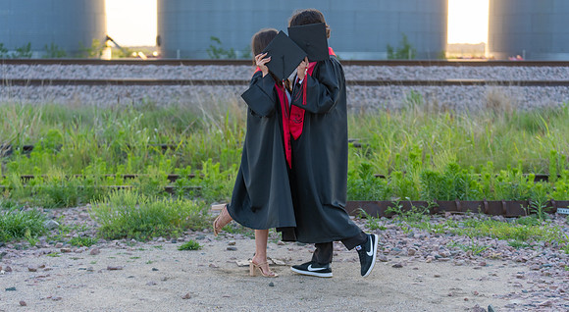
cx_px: 280
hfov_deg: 25.8
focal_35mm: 83
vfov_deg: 14.3
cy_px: 188
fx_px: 1244
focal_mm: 76
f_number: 2.8
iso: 160
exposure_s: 1/320
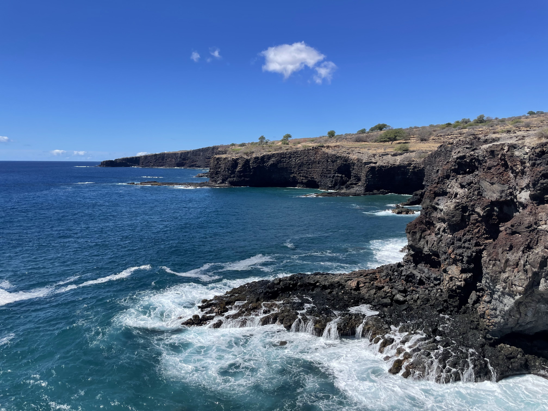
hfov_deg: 67.3
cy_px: 206
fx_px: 412
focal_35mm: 26
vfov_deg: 53.1
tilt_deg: -4.2
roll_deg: +0.1
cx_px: 274
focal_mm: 4.2
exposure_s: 1/3861
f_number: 1.6
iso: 32
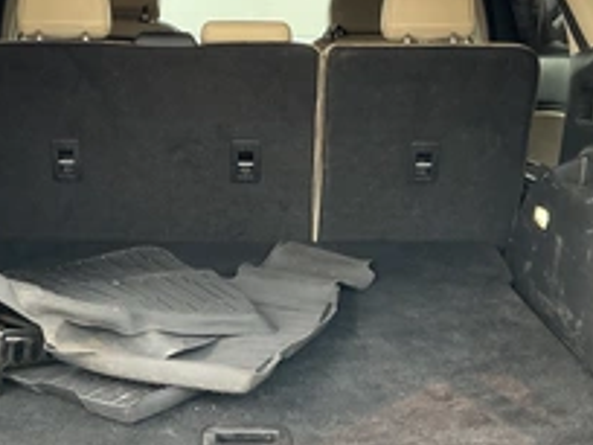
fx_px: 942
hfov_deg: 34.8
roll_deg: +1.2
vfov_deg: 26.5
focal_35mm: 55
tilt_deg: -10.5
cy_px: 169
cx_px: 241
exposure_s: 1/122
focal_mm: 3
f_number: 1.8
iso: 50
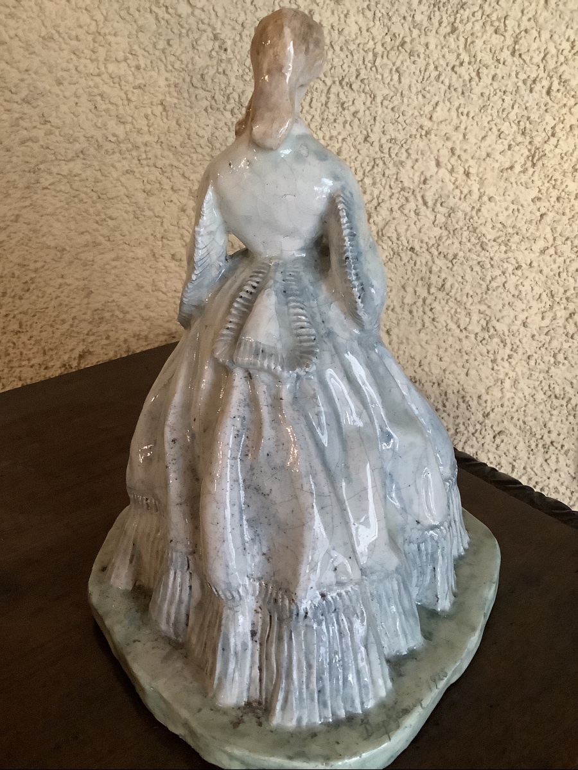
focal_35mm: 31
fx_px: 690
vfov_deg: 58.4
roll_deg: +0.8
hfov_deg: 45.4
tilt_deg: -26.2
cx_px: 289
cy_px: 385
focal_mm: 3.3
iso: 320
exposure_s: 1/33
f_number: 2.4
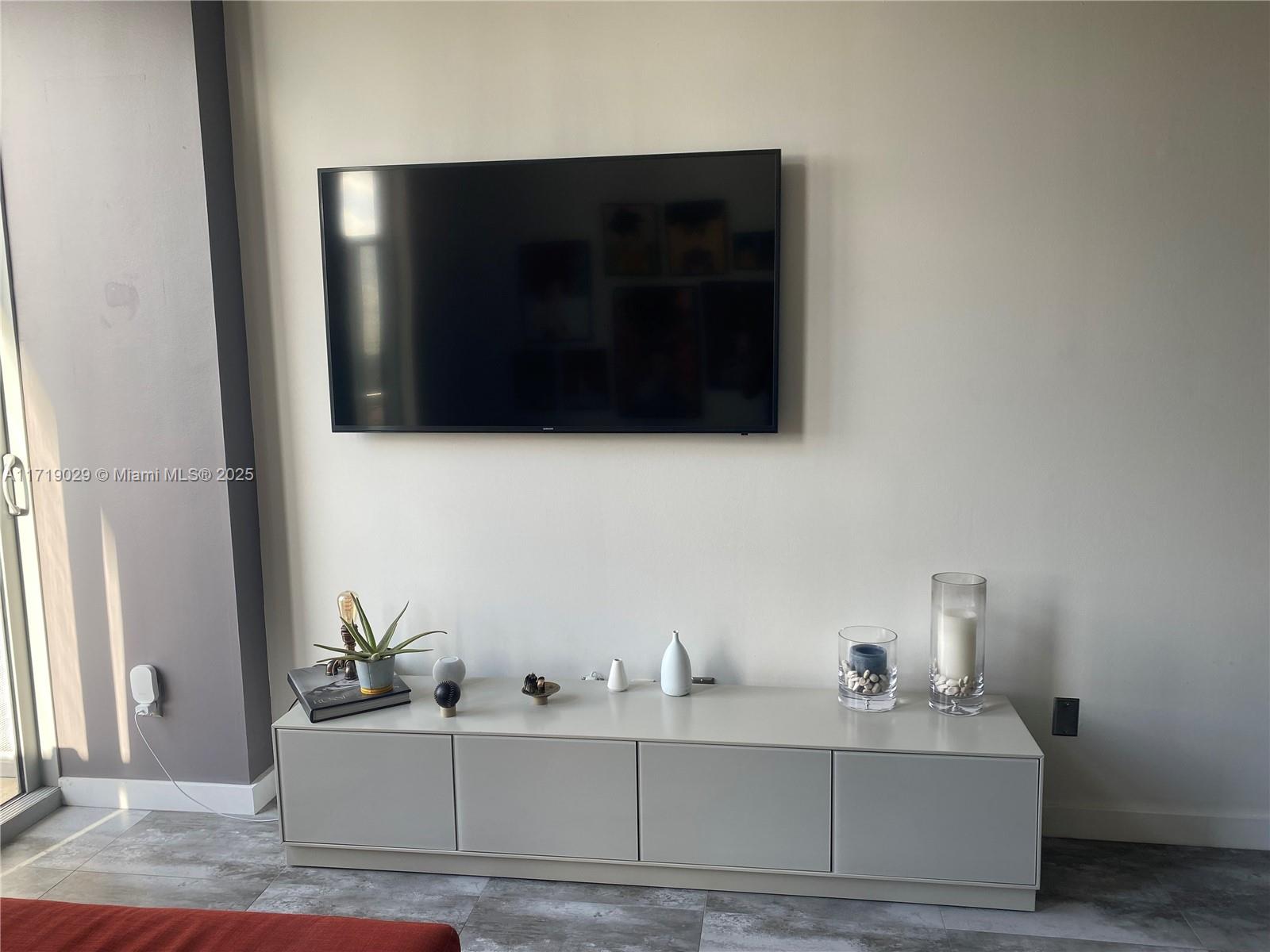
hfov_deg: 67.3
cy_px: 476
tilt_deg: -8.3
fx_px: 954
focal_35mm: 26
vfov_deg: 53.1
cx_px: 635
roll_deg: +0.9
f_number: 1.8
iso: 40
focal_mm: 4.25
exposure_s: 1/121
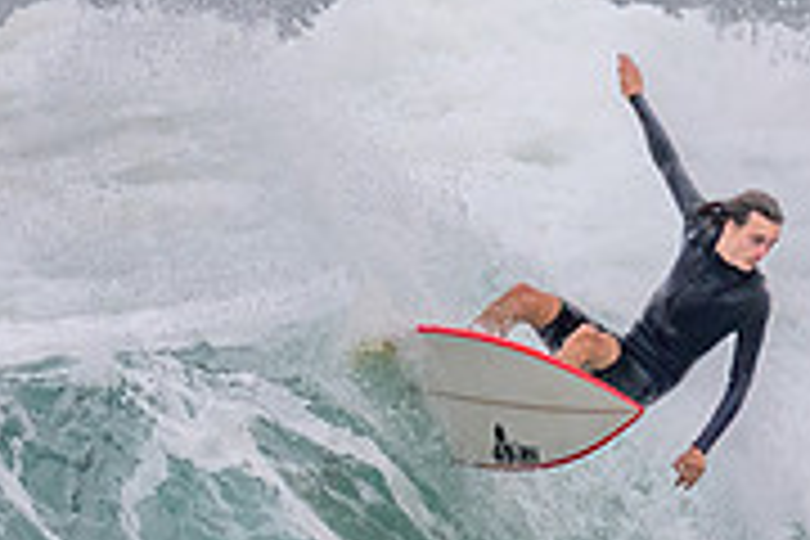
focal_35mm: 3547
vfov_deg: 0.4
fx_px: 79801
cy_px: 473
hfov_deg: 0.6
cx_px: 730
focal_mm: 800
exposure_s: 1/2000
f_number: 11
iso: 720
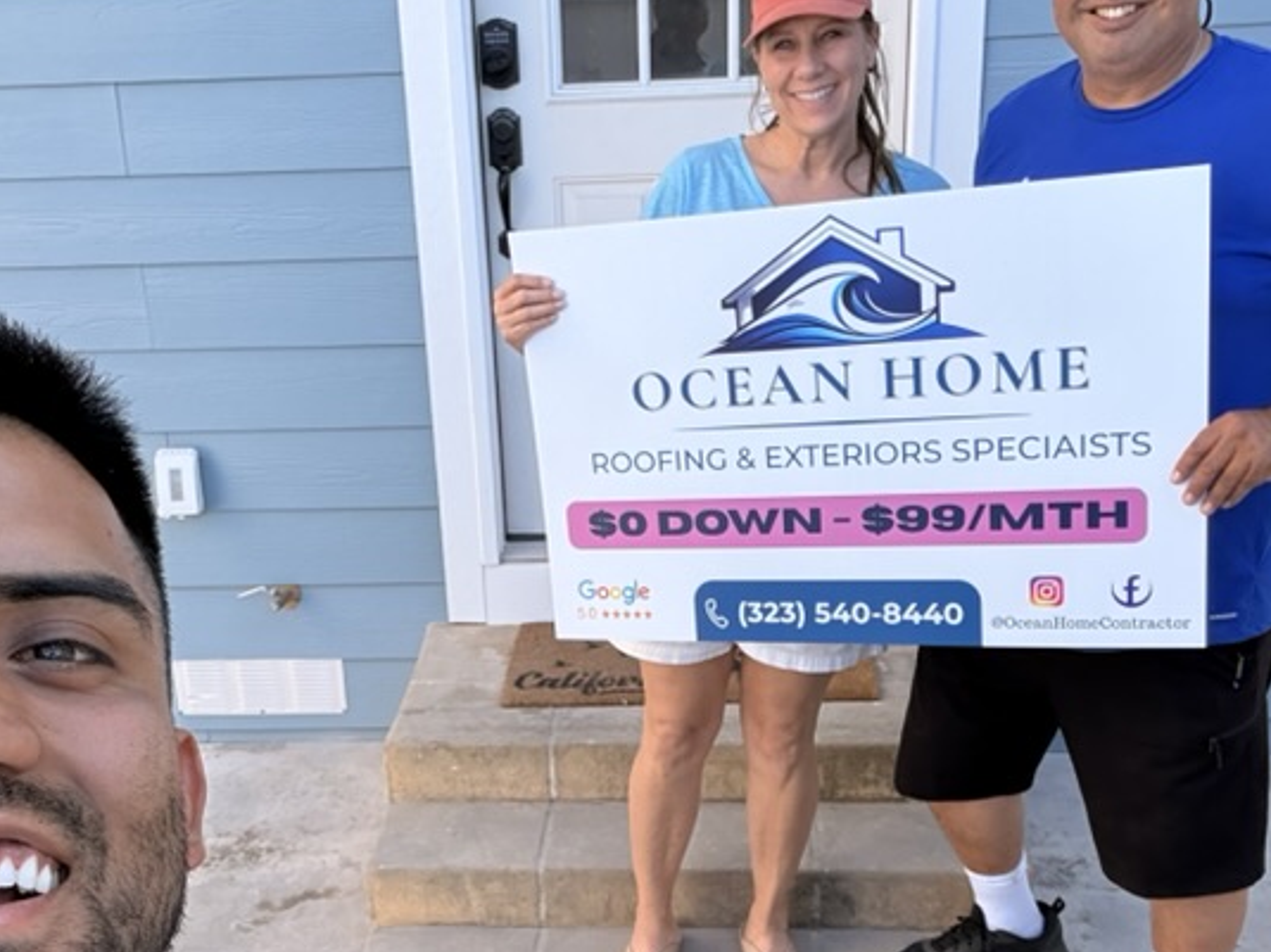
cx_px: 627
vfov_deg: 32.6
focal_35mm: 44
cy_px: 622
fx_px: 1615
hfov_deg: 43.0
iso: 32
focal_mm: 2.69
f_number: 1.9
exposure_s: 1/186
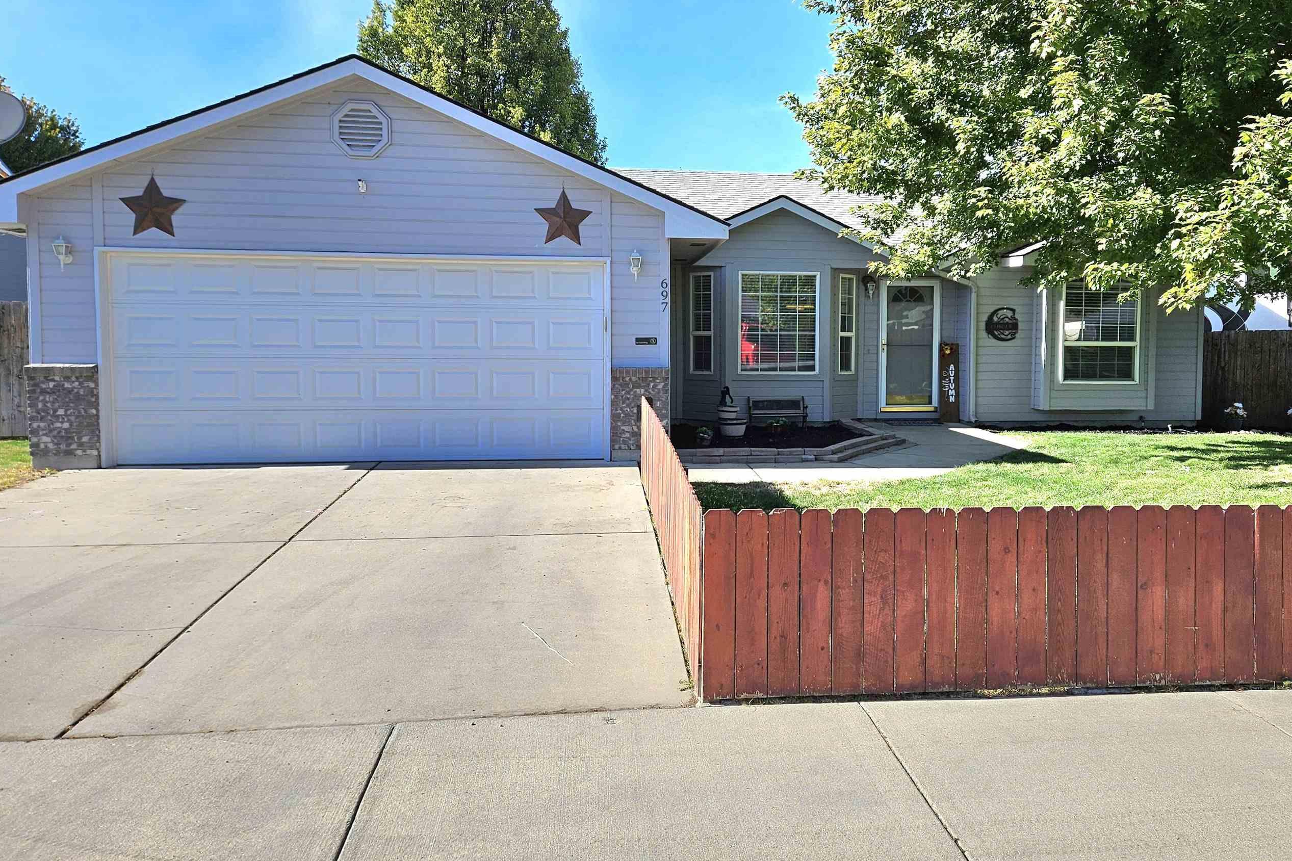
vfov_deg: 44.9
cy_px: 374
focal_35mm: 29
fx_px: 1041
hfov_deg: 63.2
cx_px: 763
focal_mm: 5.4
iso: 25
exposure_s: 1/1667
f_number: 1.8
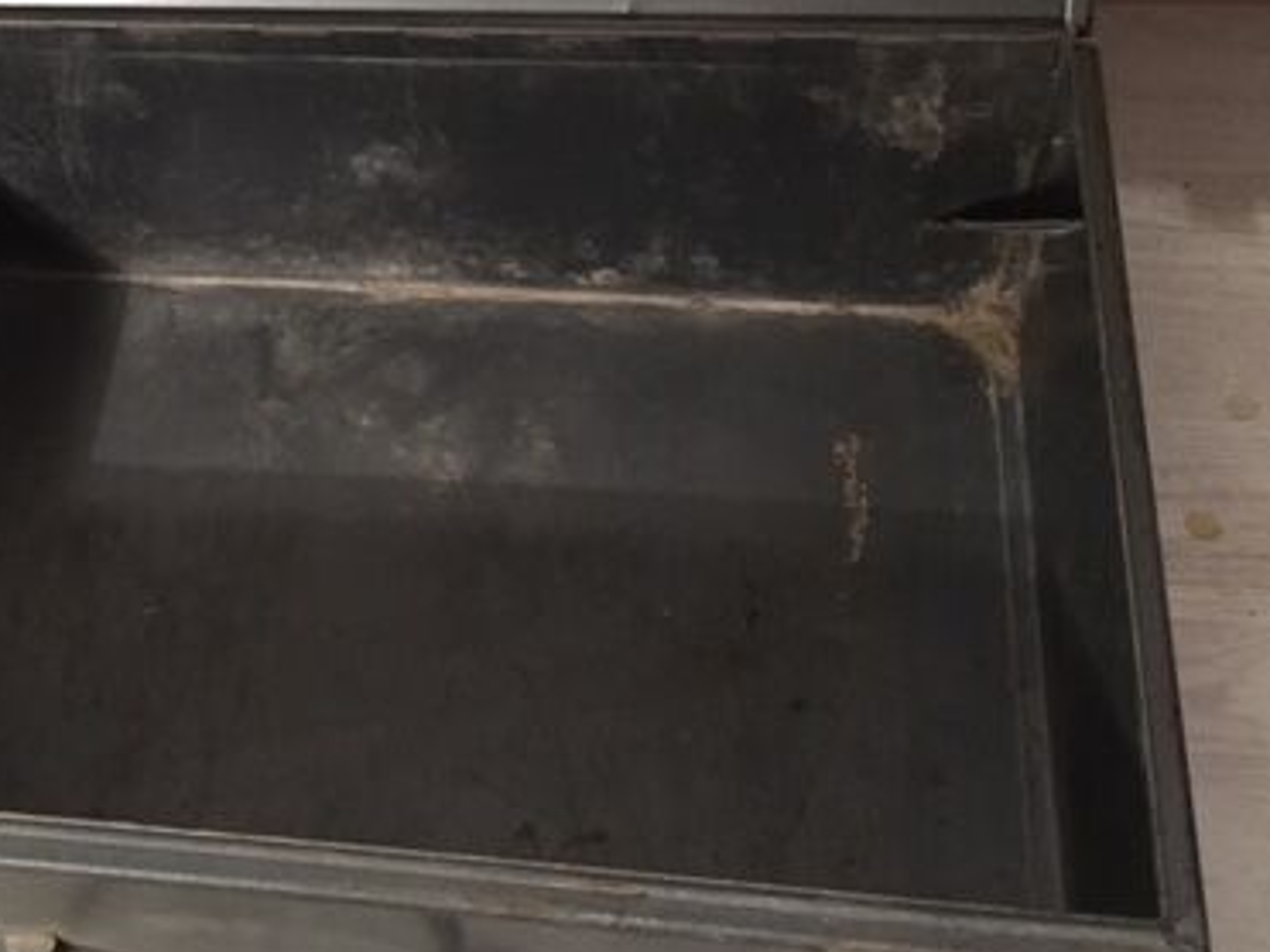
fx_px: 1834
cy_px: 205
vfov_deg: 28.5
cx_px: 363
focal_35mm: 50
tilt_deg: -53.8
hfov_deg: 37.5
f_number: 2.2
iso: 200
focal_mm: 4.15
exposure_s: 1/17
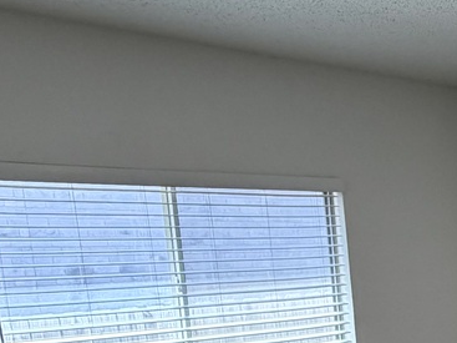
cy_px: 369
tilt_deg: -7.8
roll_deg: +4.4
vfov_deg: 24.9
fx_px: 726
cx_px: 503
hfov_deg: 31.1
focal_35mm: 55
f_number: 2.2
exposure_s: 1/120
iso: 125
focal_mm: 2.22
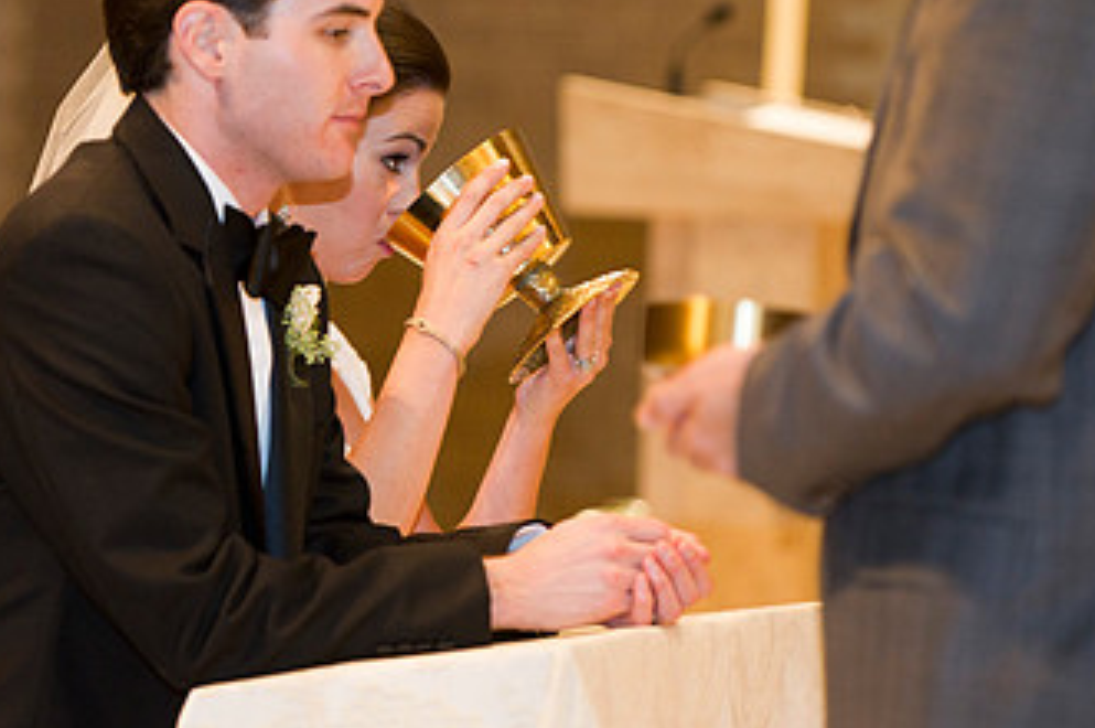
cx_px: 251
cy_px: 364
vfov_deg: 5.2
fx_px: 7992
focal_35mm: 263
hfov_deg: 7.8
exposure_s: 1/80
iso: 1600
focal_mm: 150
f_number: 2.8
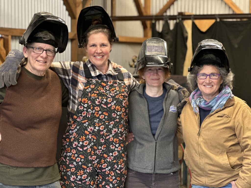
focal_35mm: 77
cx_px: 126
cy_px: 94
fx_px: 558
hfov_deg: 25.3
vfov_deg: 19.1
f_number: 2.8
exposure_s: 1/40
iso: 400
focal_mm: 9
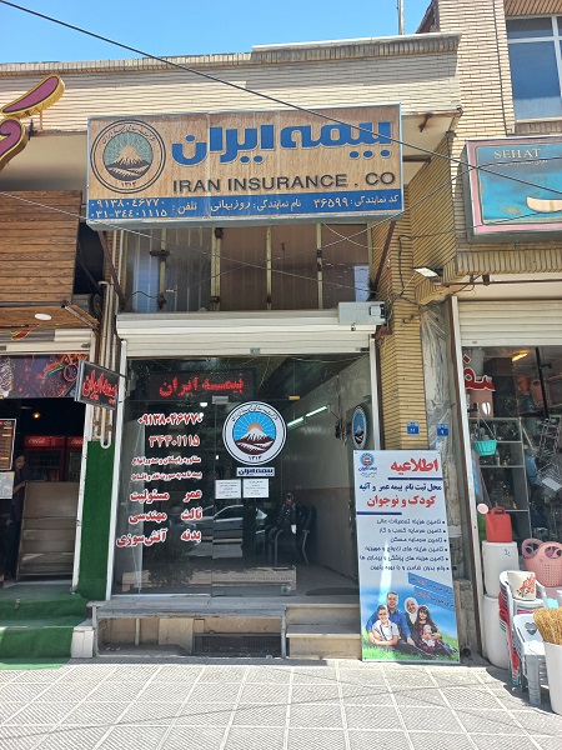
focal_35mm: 25
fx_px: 541
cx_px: 281
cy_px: 375
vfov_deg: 69.4
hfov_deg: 54.9
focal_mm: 4.6
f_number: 1.8
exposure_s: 1/209
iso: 25
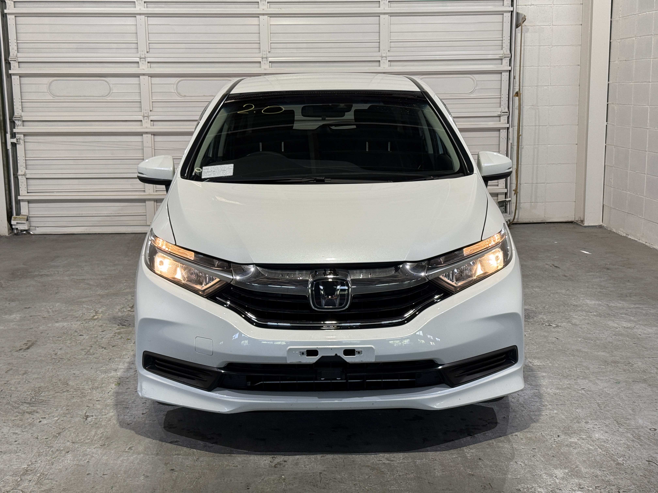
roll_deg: +0.2
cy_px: 246
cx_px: 329
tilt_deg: -9.5
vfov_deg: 30.3
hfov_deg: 39.7
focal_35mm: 48
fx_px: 912
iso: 64
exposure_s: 1/60
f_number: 1.78
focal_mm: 6.76
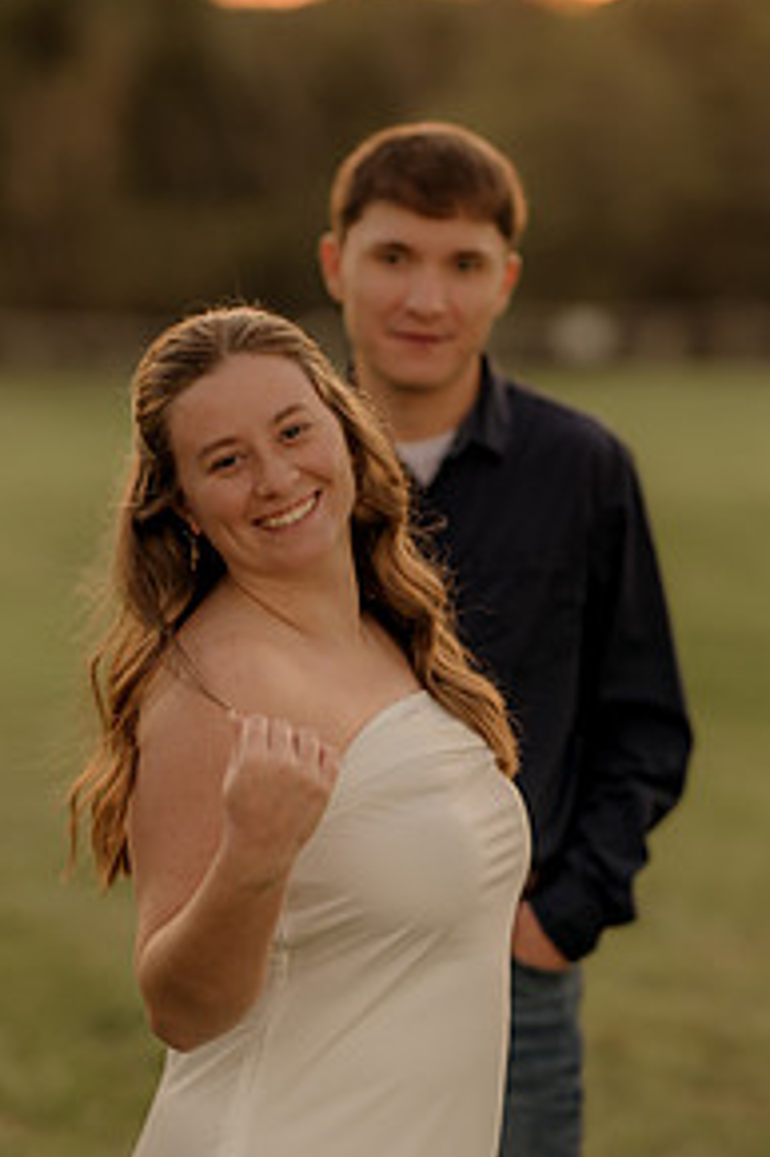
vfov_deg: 15.5
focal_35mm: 132
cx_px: 323
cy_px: 682
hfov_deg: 10.4
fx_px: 4240
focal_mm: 85
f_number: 1.8
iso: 100
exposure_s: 1/125
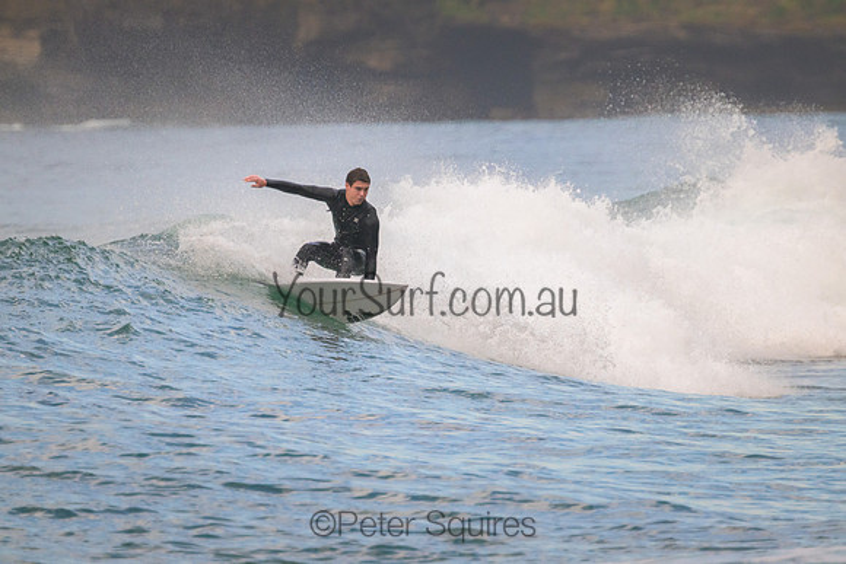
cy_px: 282
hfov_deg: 2.6
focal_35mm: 800
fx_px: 18804
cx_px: 423
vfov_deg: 1.7
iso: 2000
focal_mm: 800
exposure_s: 1/640
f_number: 11
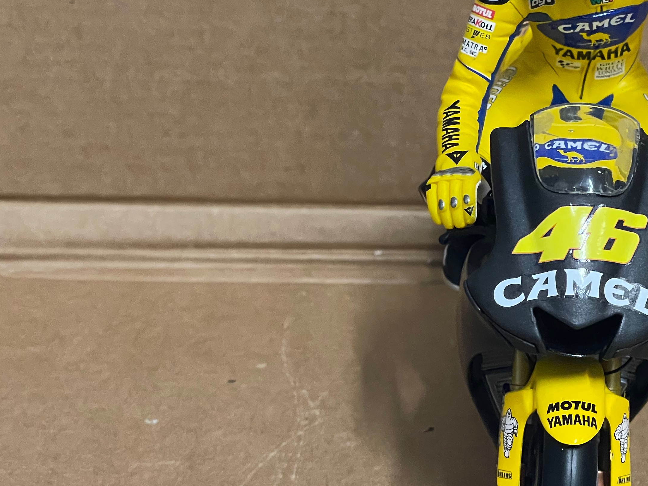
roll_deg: +0.1
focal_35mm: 97
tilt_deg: -23.8
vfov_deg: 15.2
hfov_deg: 20.1
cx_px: 472
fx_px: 1816
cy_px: 236
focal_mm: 6
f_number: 2
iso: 400
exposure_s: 1/50
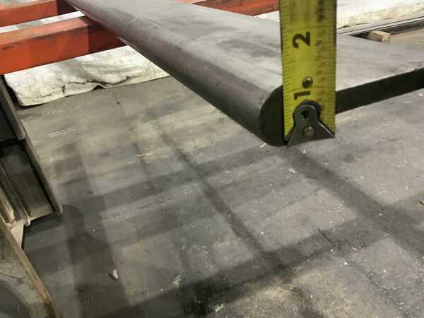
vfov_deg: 48.2
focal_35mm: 29
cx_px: 212
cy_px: 159
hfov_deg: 61.7
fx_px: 355
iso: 250
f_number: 1.8
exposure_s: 1/30
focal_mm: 3
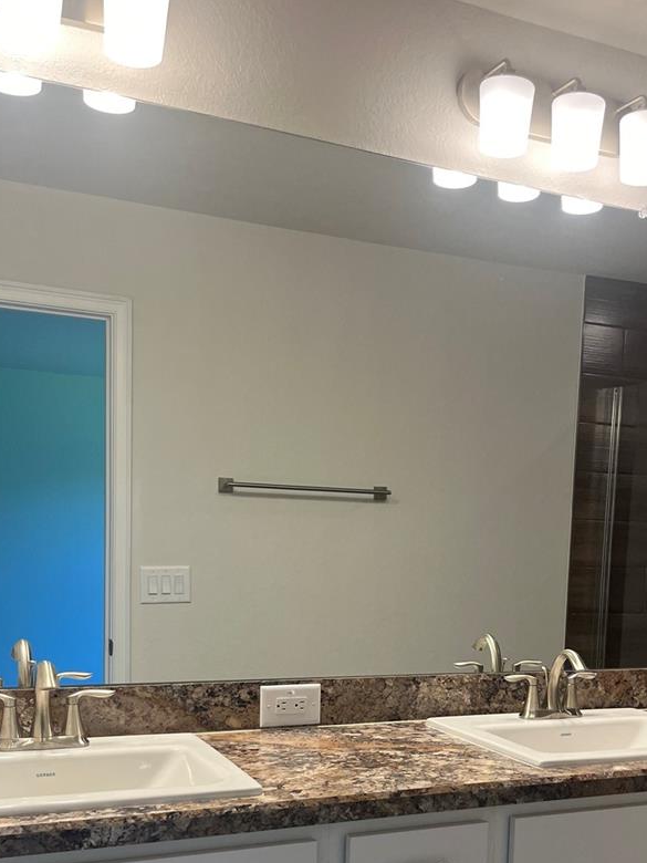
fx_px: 997
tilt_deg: -6.5
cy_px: 645
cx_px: 411
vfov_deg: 45.2
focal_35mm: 40
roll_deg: -1.7
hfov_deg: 35.7
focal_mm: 5.1
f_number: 1.6
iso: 100
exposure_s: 1/120
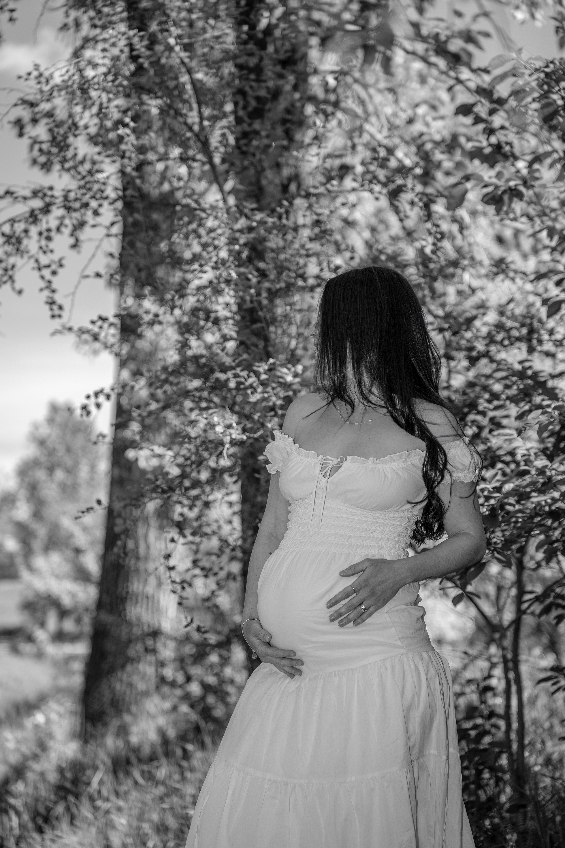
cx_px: 282
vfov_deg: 27.0
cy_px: 424
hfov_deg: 18.2
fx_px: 1765
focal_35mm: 75
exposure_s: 1/500
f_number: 2.8
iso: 64
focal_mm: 75
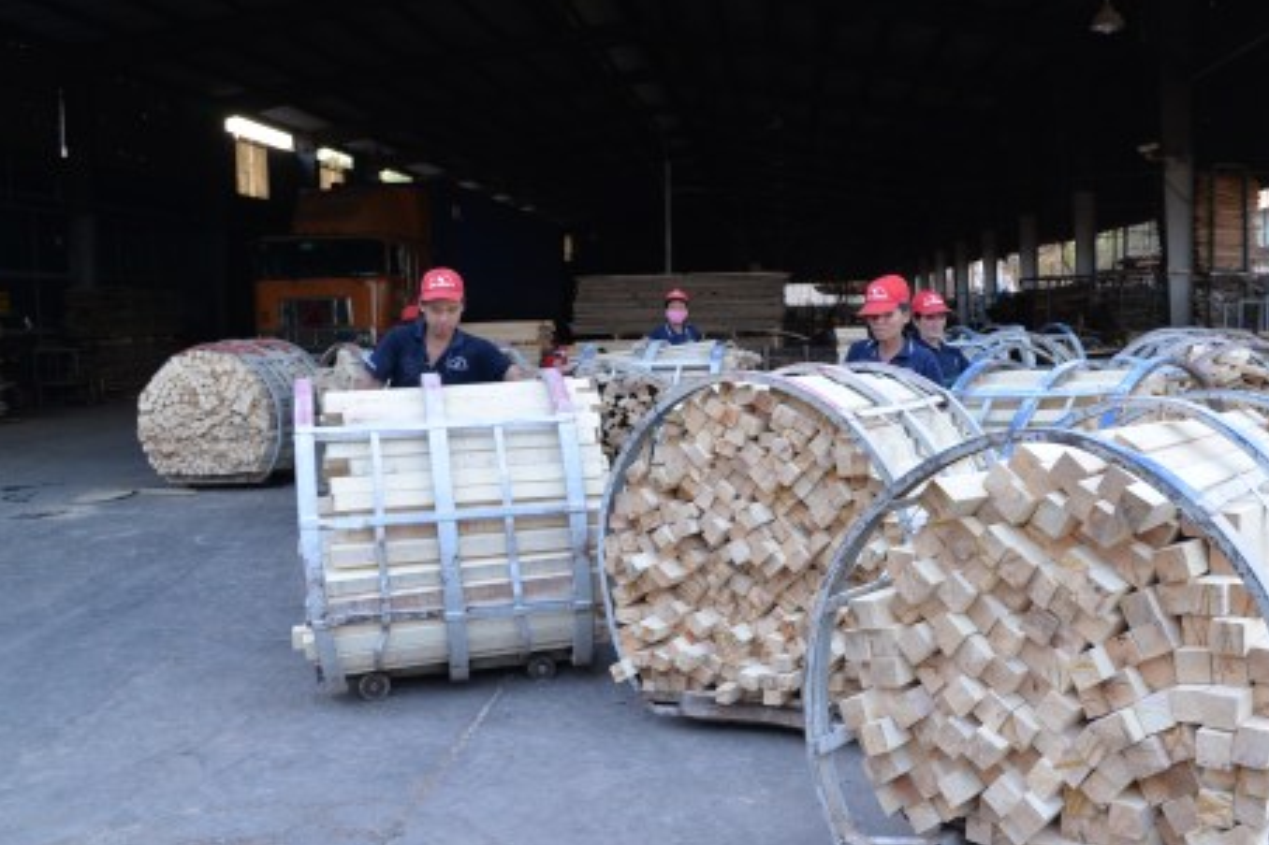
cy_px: 417
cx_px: 828
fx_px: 1198
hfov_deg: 54.9
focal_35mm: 34
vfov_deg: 38.9
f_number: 5.6
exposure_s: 1/125
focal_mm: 24
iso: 1000
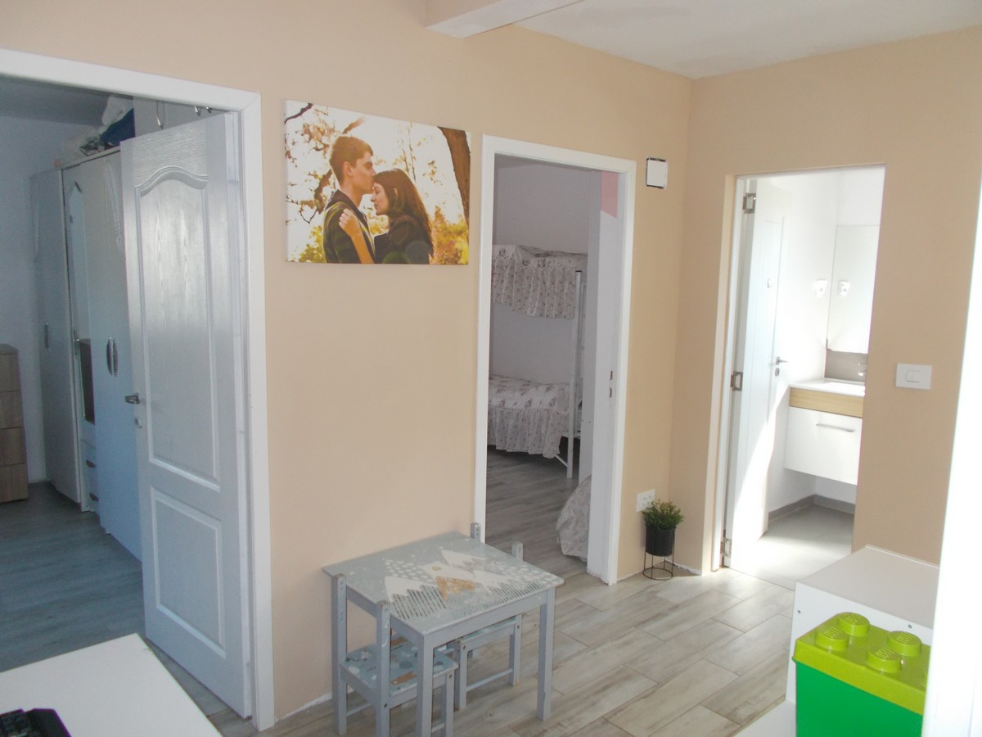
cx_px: 491
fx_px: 738
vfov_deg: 53.1
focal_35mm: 26
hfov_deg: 67.3
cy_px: 368
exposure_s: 1/25
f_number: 3.2
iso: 200
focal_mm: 4.6
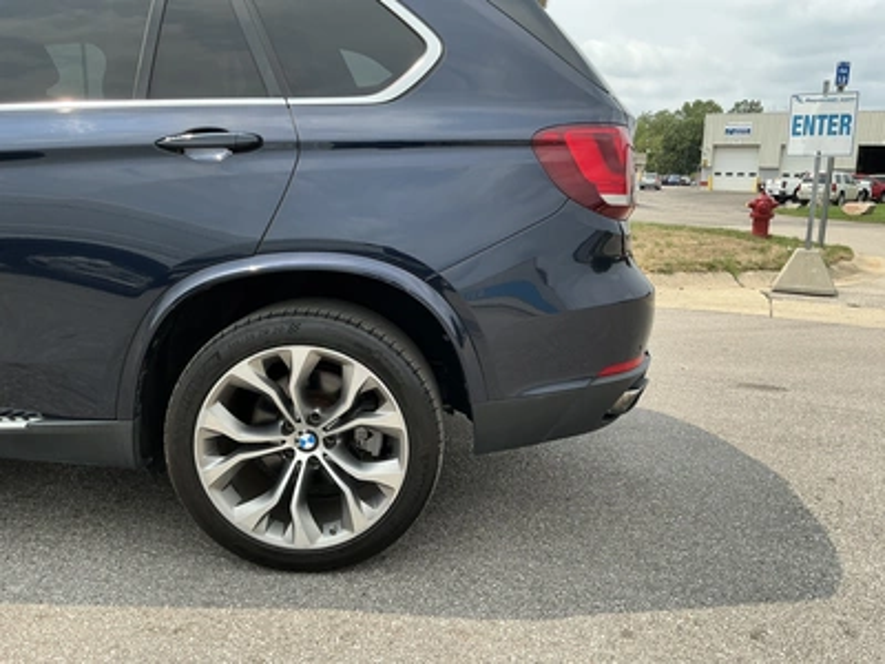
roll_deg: -1.0
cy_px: 332
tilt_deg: -10.8
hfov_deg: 63.4
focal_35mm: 28
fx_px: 716
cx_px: 442
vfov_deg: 49.7
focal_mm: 3
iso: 25
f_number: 1.8
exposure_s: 1/1015
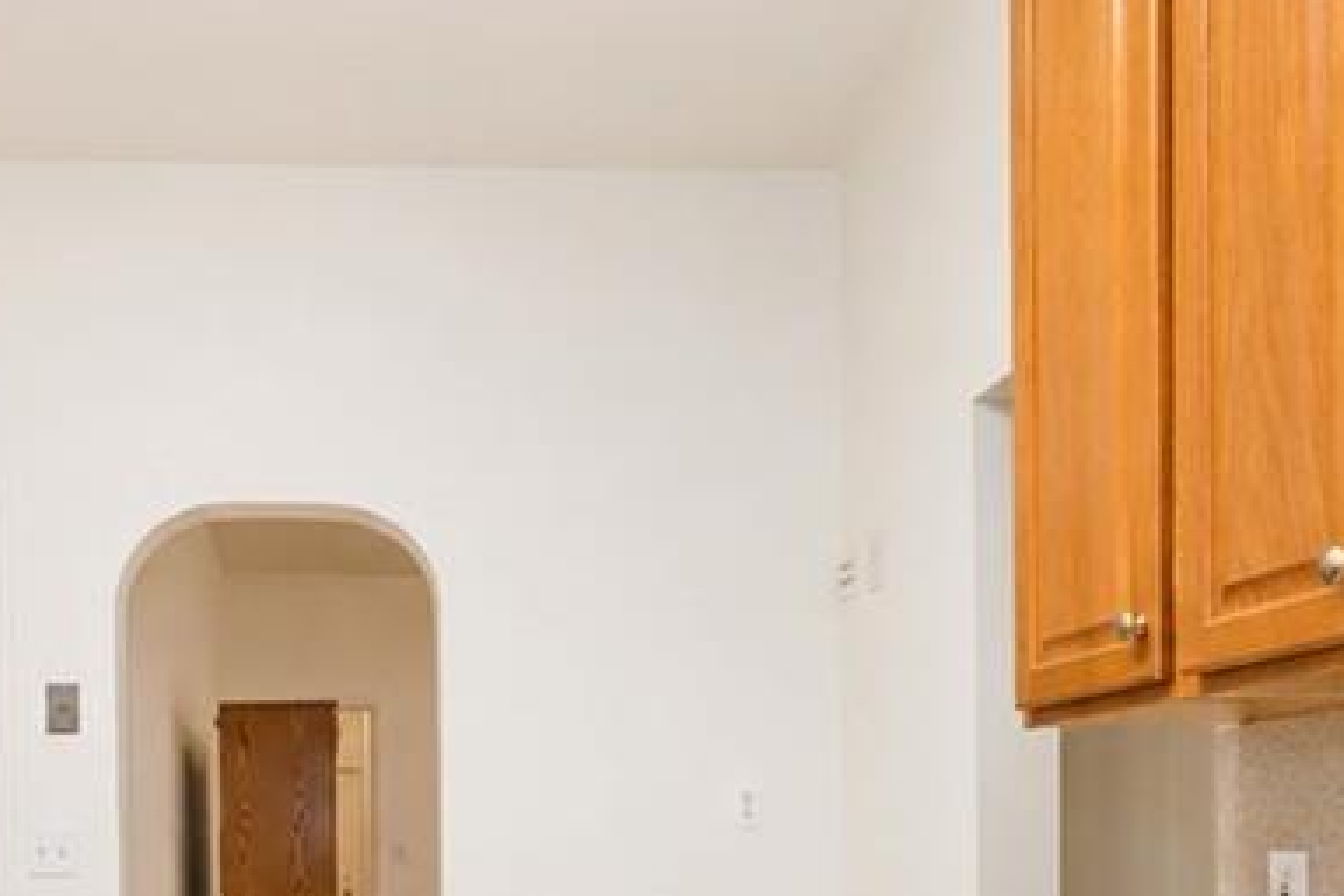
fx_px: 1493
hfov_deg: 46.8
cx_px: 343
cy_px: 882
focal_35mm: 40
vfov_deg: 31.1
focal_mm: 10
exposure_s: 1/60
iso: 1250
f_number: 8
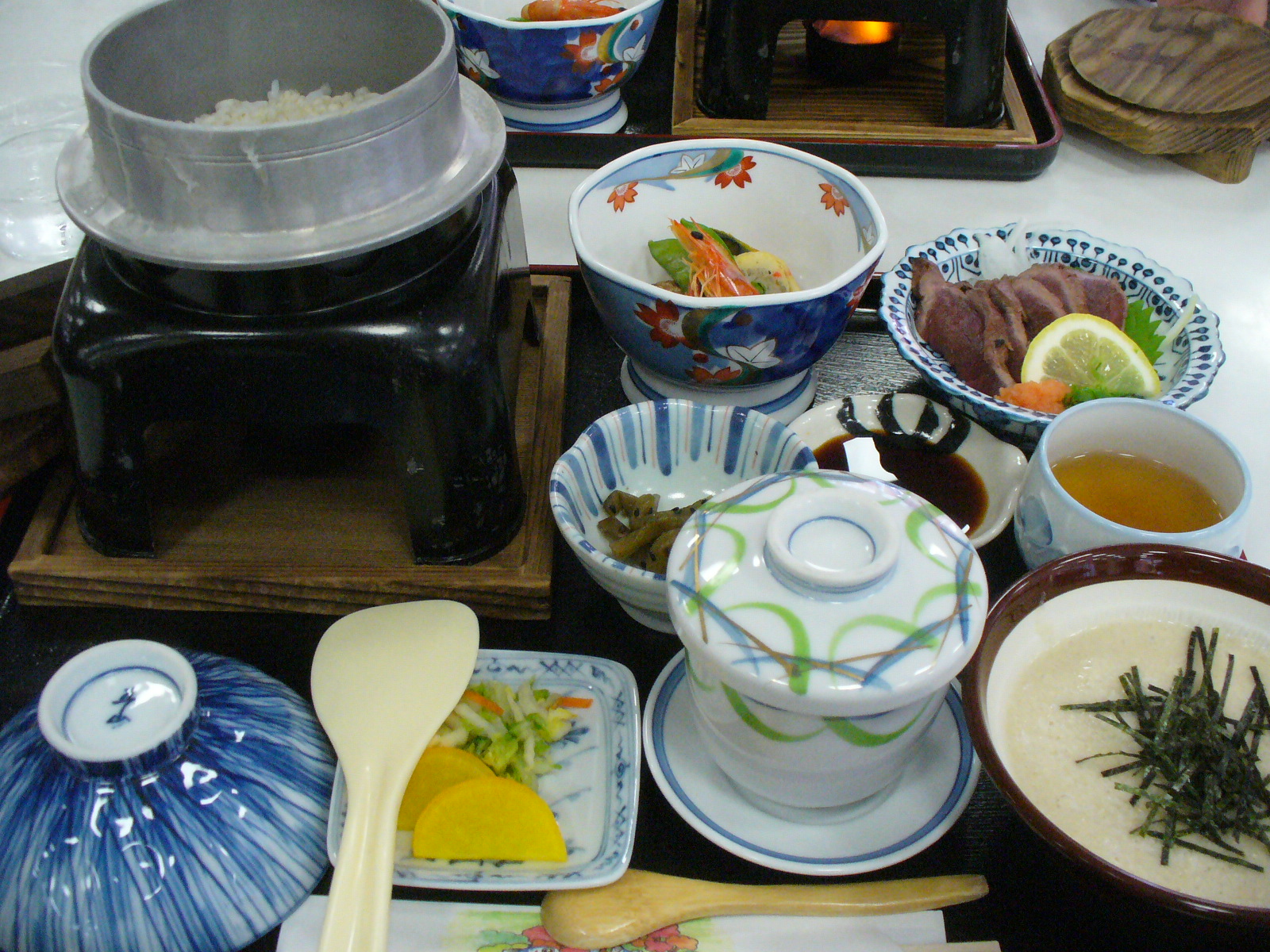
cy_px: 476
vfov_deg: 38.7
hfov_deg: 50.1
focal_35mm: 37
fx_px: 1357
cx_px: 635
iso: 400
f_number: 2.8
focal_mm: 6.1
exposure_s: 1/100
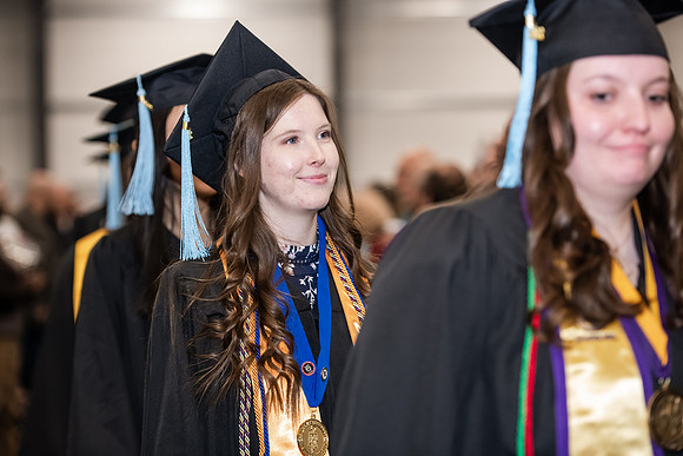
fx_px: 2125
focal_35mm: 112
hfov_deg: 18.3
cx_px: 342
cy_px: 228
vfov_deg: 12.2
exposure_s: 1/200
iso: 2500
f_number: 3.2
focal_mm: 112
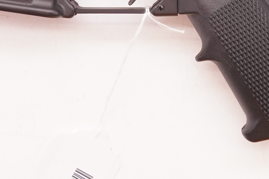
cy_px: -48
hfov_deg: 17.8
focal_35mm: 113
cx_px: 250
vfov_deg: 11.8
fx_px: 844
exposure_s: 1/125
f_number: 5.6
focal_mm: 22
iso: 640
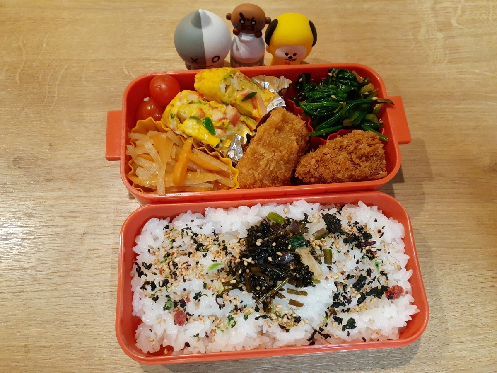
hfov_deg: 65.3
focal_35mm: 27
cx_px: 248
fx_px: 388
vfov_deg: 51.4
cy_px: 186
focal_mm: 3.6
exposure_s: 1/33
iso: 250
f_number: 1.9
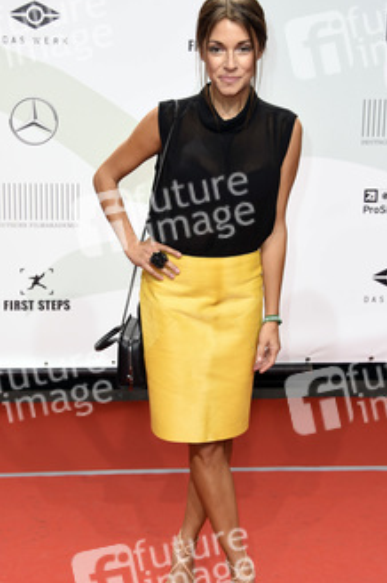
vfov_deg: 32.9
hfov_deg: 22.2
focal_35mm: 61
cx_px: 215
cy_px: 304
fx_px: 986
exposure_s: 1/250
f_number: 5.6
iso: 640
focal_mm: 50
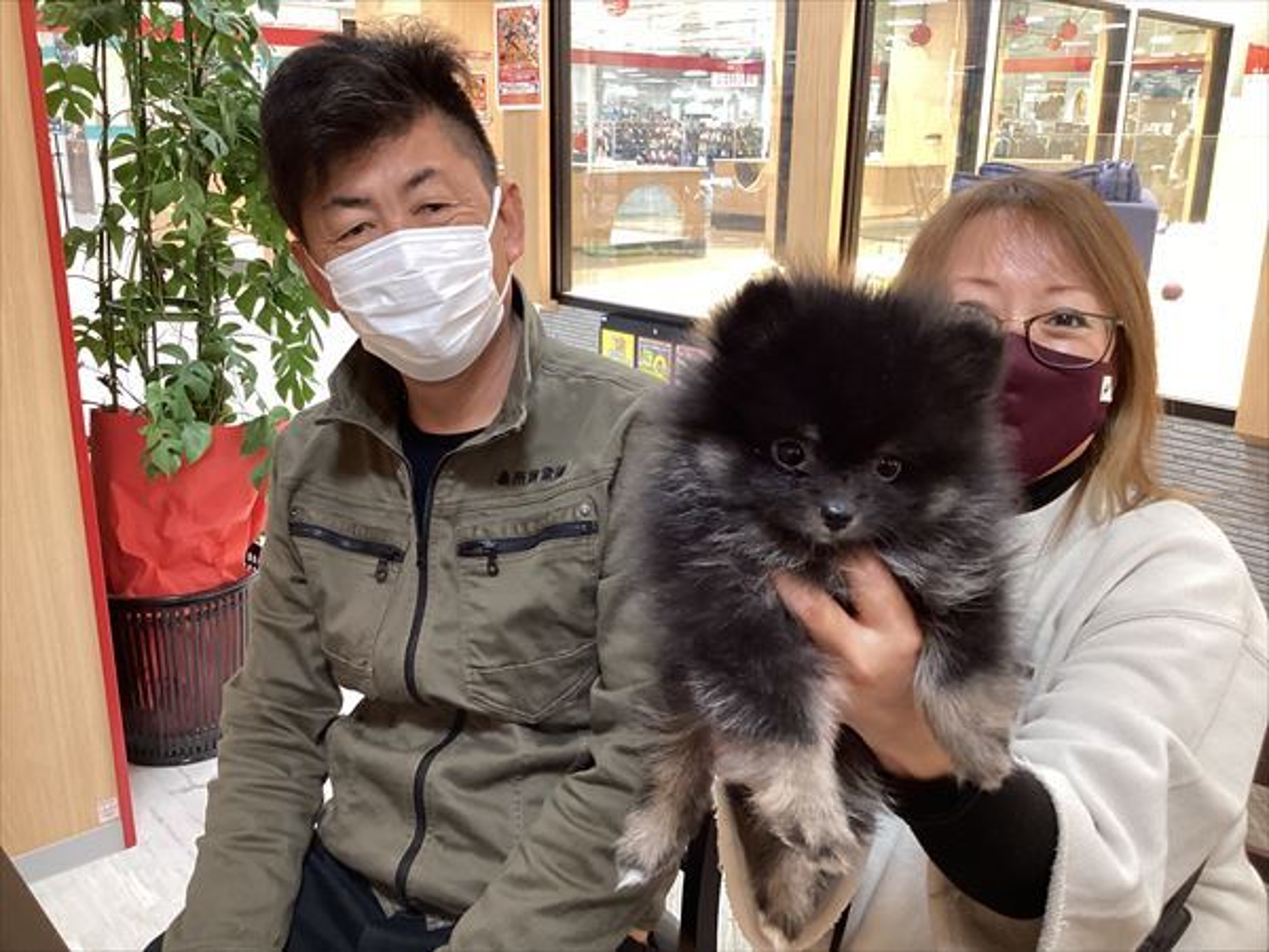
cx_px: 634
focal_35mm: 31
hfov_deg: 58.4
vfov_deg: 45.4
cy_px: 476
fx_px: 1136
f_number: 2.4
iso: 200
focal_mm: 3.3
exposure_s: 1/60
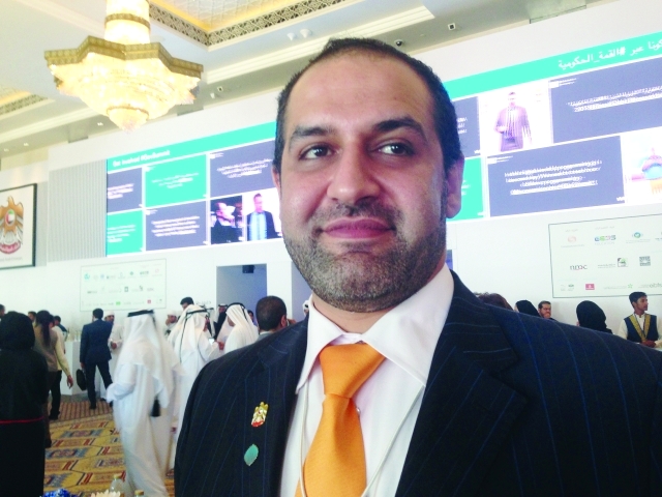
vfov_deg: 42.9
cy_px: 248
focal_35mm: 33
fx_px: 631
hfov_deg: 55.4
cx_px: 331
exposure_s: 1/20
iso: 80
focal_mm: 4.12
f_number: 2.4
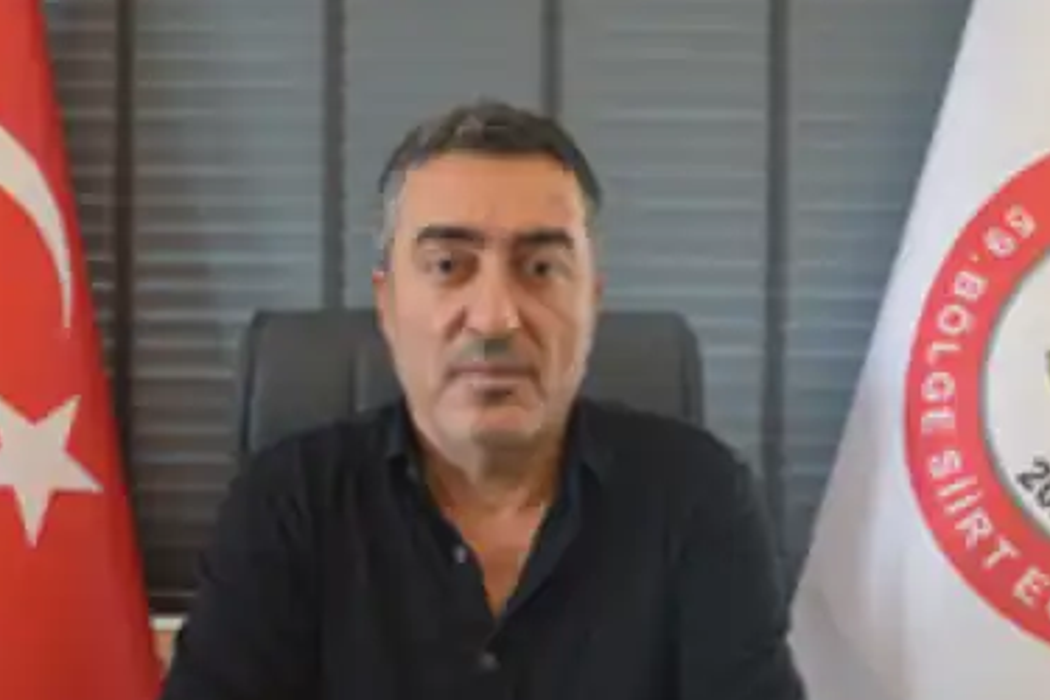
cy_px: 501
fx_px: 1400
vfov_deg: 27.8
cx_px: 465
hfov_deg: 41.1
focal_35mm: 48
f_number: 3.8
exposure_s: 1/25
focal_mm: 22
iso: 400
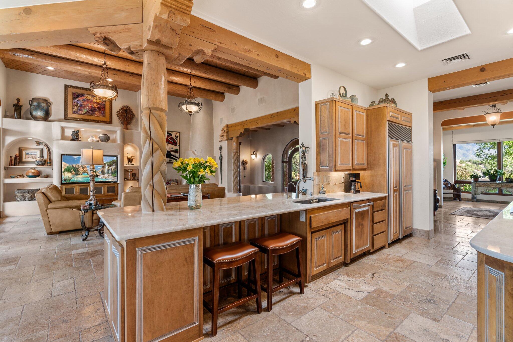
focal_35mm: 16
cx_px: 256
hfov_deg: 96.7
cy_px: 171
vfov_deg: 73.7
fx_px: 228
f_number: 9
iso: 250
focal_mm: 16
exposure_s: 1/1.25
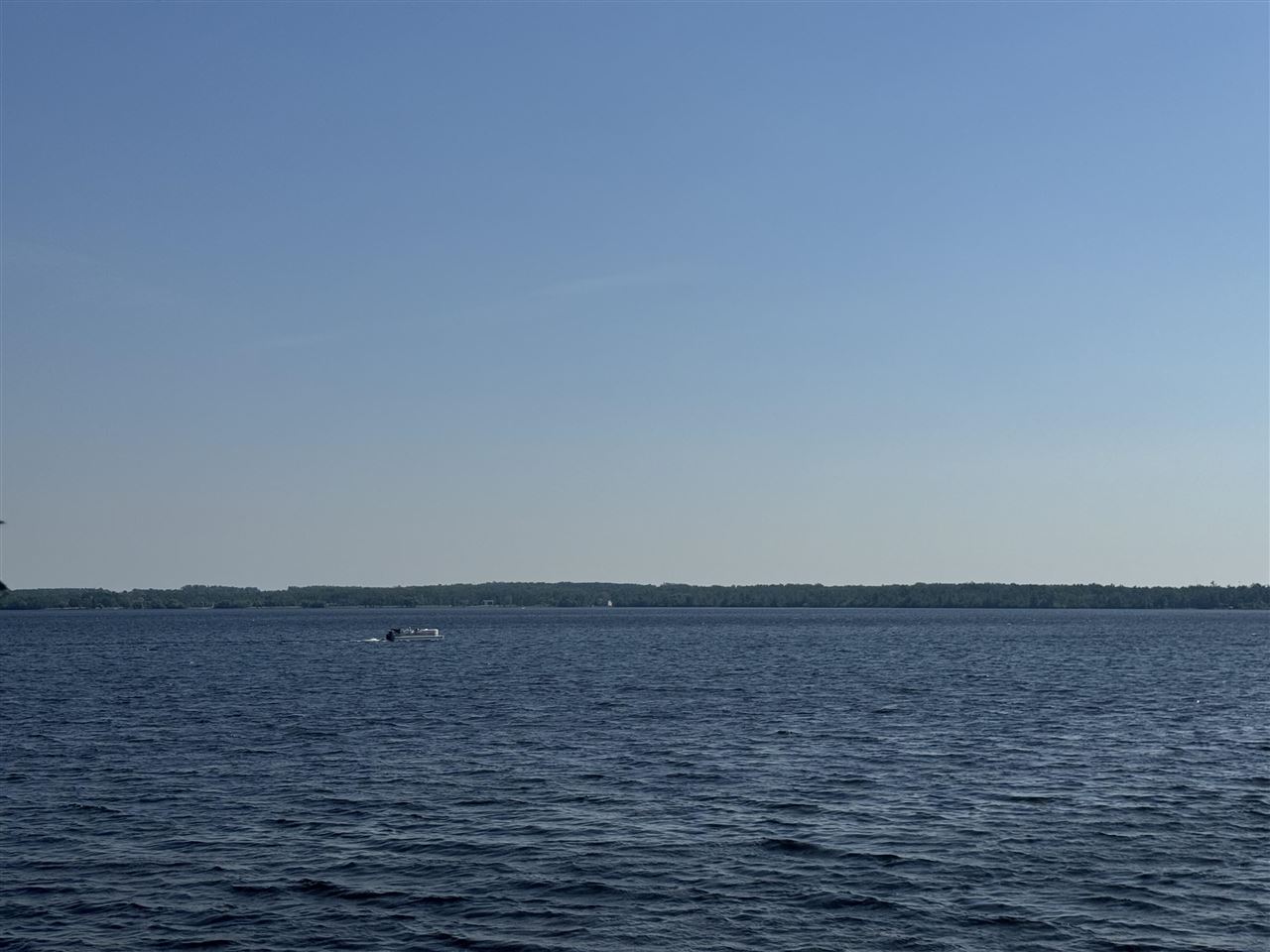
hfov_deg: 39.7
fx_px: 1761
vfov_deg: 30.3
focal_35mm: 48
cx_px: 635
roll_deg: +0.0
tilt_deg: +3.7
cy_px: 476
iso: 80
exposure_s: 1/10526
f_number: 1.78
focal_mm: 6.76
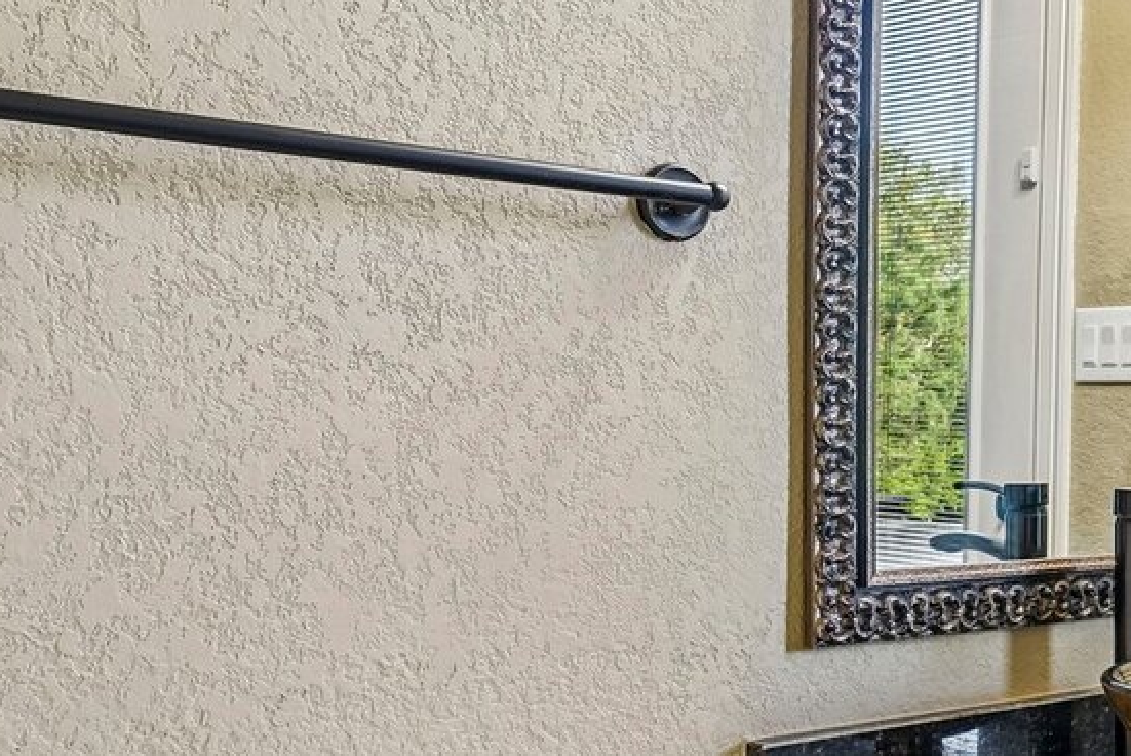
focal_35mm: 47
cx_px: 1256
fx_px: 1477
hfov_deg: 35.5
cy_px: 446
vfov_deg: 28.6
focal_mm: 16
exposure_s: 1/15
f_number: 8
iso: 400
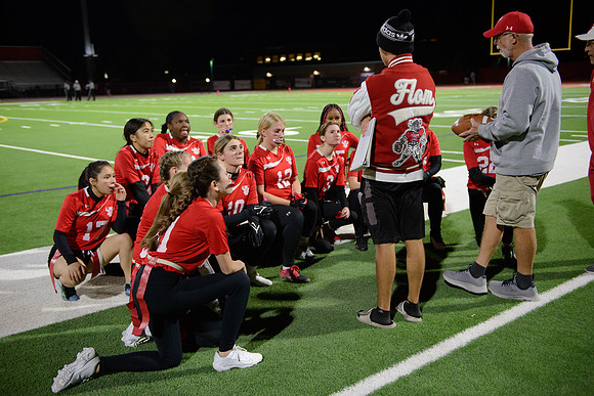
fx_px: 660
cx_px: 297
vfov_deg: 33.4
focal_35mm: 40
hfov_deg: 48.4
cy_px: 198
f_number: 2.8
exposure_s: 1/320
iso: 3200
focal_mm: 40
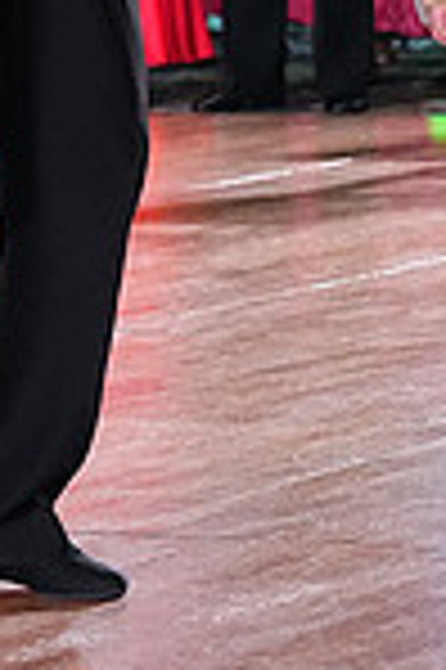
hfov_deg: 3.9
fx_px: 6593
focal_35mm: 354
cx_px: 29
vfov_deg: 5.8
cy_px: -261
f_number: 5
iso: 6400
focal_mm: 91
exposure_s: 1/400
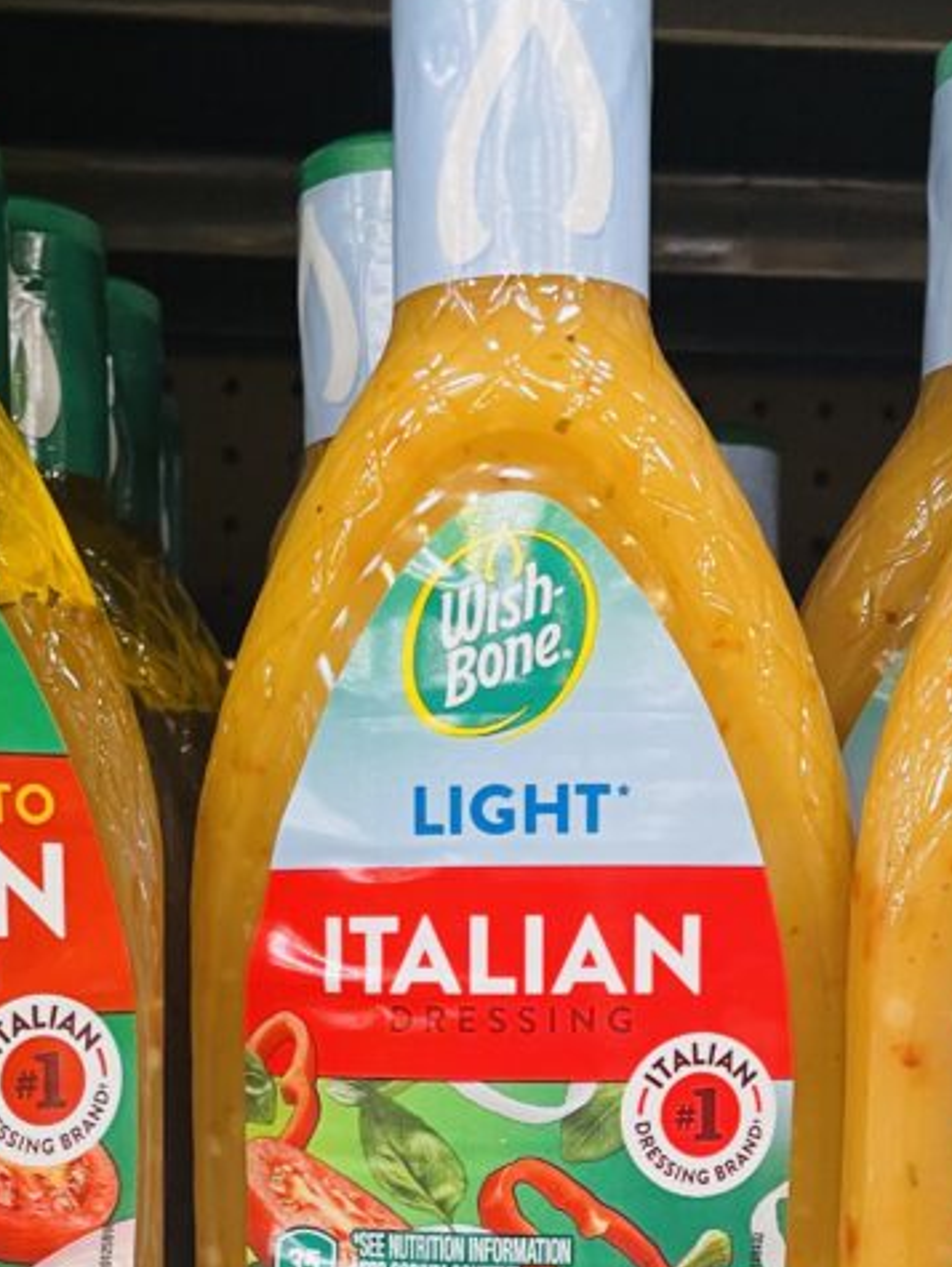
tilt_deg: -6.4
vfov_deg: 32.7
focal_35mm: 56
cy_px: 1118
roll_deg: +1.3
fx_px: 2051
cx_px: 435
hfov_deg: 26.1
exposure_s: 1/60
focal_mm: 4.2
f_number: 1.6
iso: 125
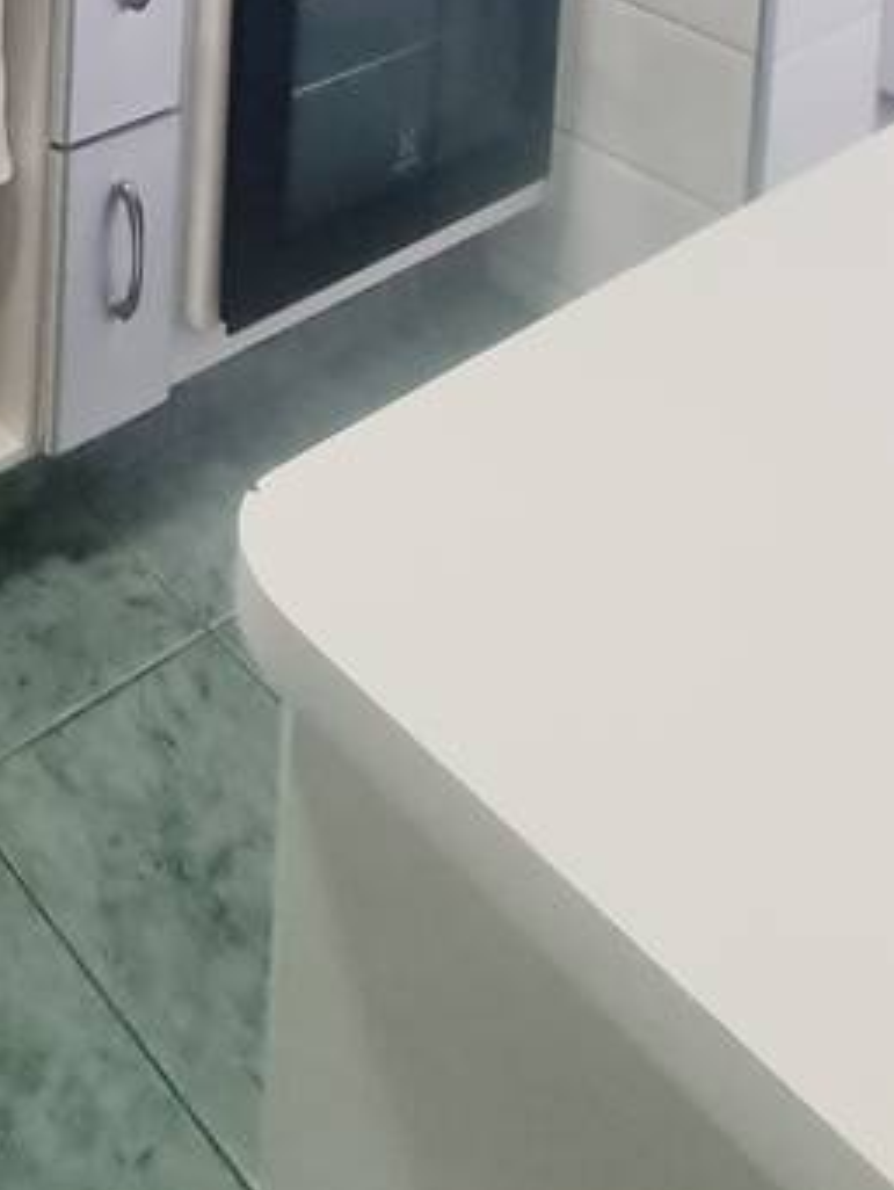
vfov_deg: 28.6
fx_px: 1410
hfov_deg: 27.1
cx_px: -376
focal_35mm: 41
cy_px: -609
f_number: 2.2
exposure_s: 1/60
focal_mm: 2.2
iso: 250
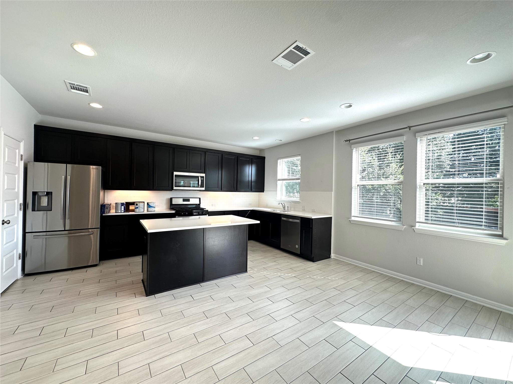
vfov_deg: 85.7
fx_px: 207
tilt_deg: +0.6
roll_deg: -1.2
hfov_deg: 102.1
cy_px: 192
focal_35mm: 14
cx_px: 256
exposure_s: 1/120
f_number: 2.2
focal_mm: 2.22
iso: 80
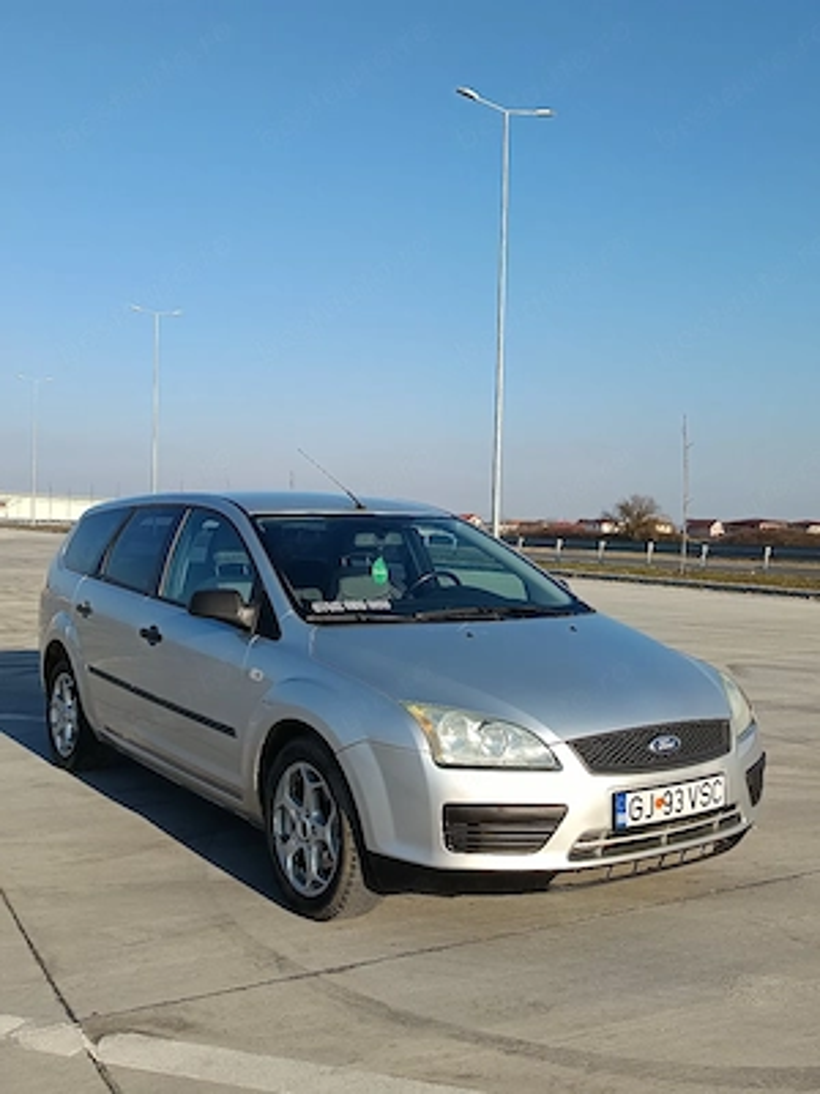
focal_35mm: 24
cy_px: 547
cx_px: 410
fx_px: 758
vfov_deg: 71.6
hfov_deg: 56.8
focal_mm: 5.31
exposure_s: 1/455
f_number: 1.7
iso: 50
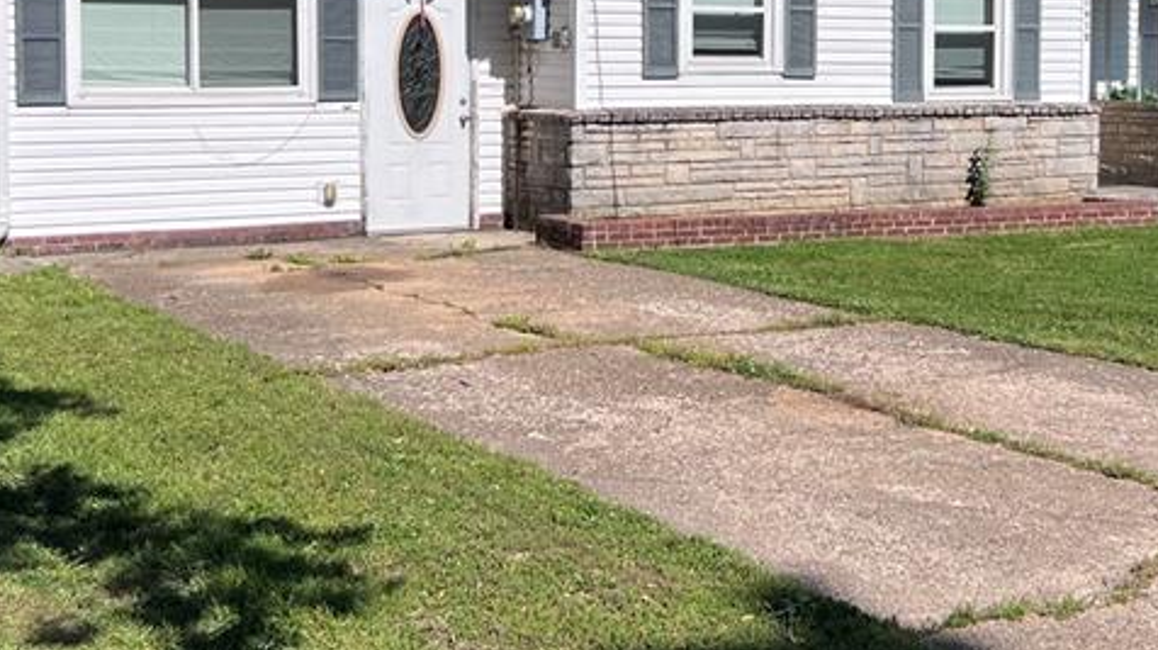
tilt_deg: -2.9
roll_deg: -0.2
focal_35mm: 61
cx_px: 715
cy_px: 119
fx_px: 1872
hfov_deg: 34.2
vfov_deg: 19.5
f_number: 1.5
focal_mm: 5.7
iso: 50
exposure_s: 1/5882
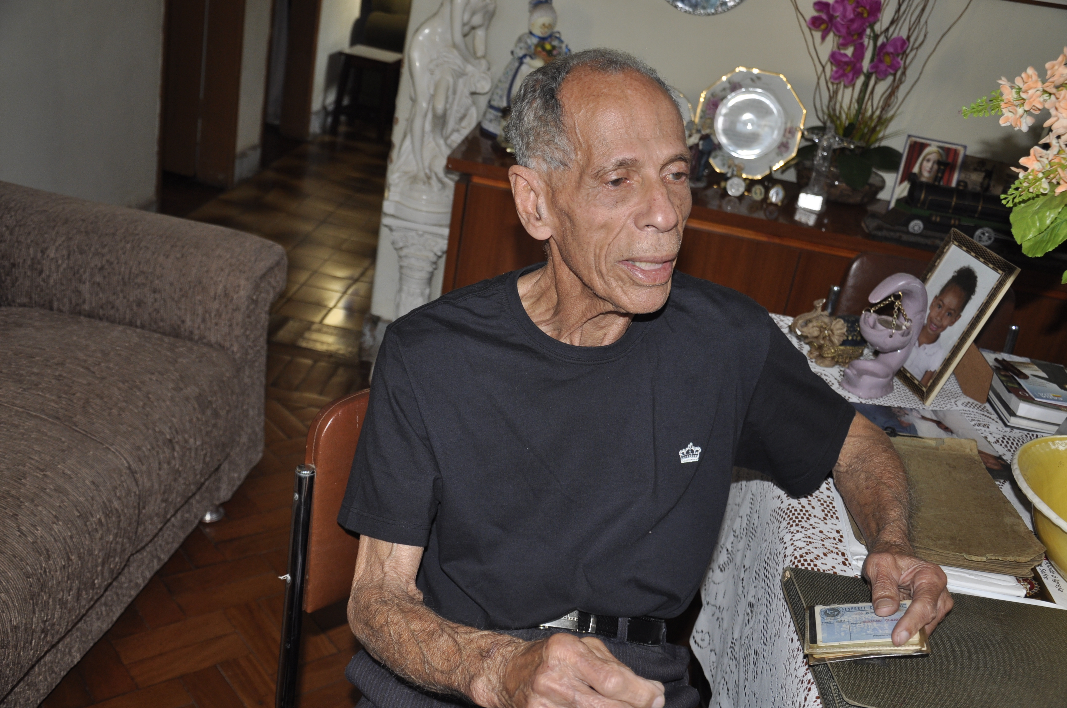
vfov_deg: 35.4
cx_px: 534
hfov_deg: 51.3
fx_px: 1110
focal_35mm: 38
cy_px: 354
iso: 400
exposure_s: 1/60
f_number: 4
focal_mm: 25
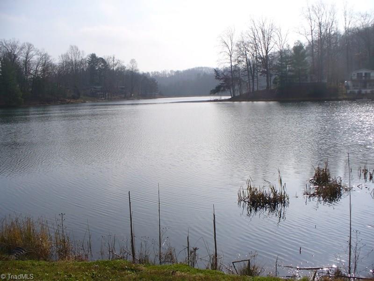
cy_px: 140
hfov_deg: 50.1
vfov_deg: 38.7
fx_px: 400
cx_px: 187
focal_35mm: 37
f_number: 5.6
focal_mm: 6.1
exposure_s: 1/800
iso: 80
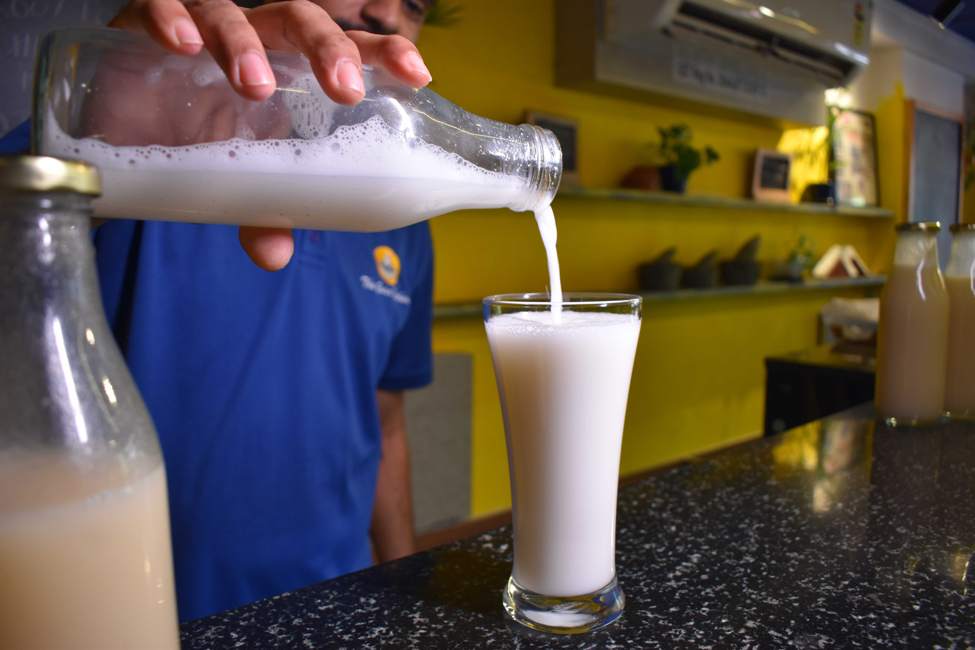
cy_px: 325
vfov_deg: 47.9
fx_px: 731
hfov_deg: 67.4
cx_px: 488
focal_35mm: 27
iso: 400
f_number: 4
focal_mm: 18
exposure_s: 1/60
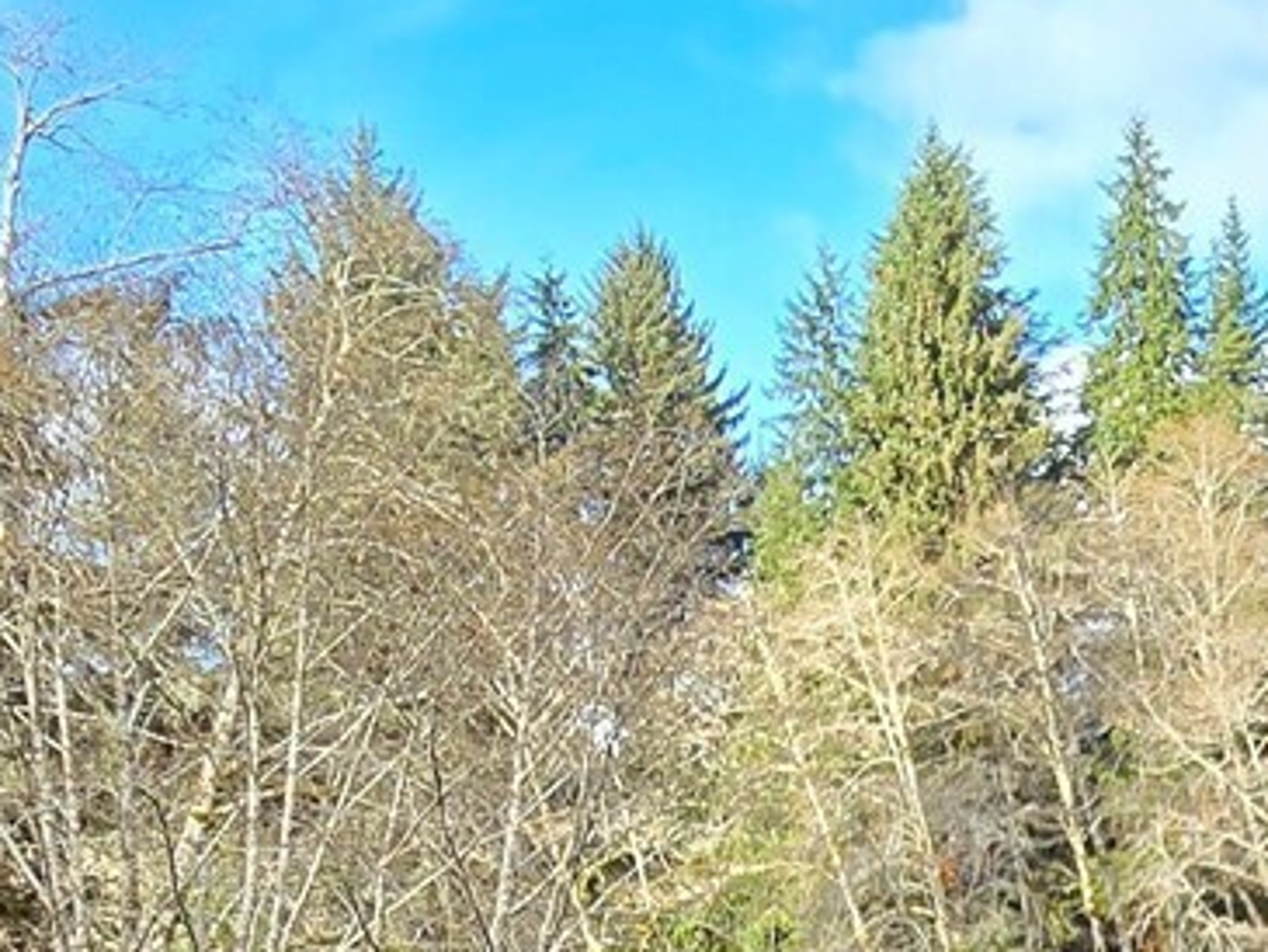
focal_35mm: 57
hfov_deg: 31.3
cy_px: 1317
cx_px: 1261
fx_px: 2089
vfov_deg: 22.3
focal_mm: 2.2
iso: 50
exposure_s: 1/451
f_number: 2.2
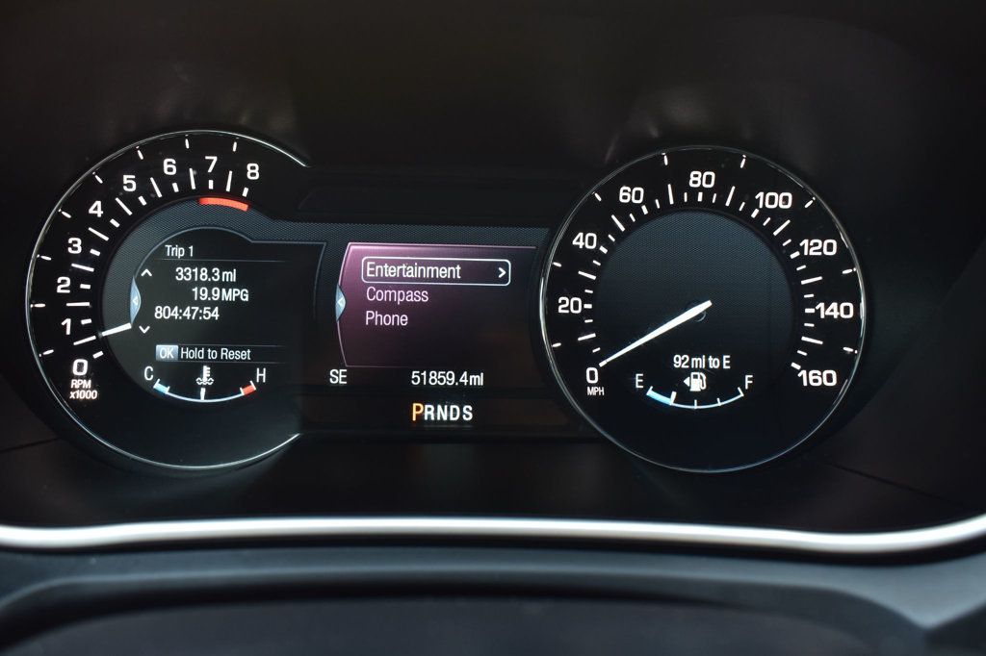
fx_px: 903
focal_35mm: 33
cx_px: 493
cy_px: 328
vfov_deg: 39.9
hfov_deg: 57.2
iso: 560
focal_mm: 22
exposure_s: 1/15
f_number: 6.3
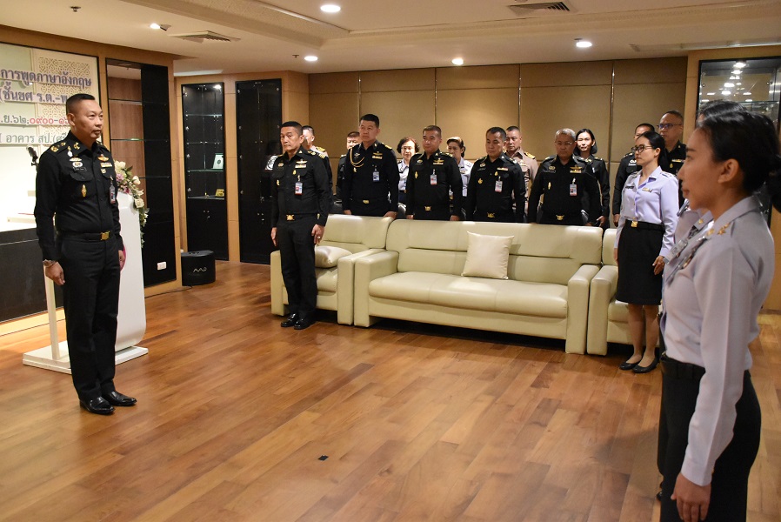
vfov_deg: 43.7
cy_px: 261
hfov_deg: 61.9
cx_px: 390
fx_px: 651
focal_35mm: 30
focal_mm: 20
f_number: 3.5
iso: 5600
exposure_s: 1/60
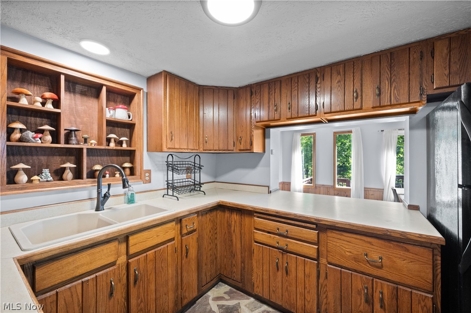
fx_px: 183
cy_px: 156
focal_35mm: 14
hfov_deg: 104.3
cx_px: 236
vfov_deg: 81.1
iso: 1600
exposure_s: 1/15
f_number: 9
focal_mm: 14
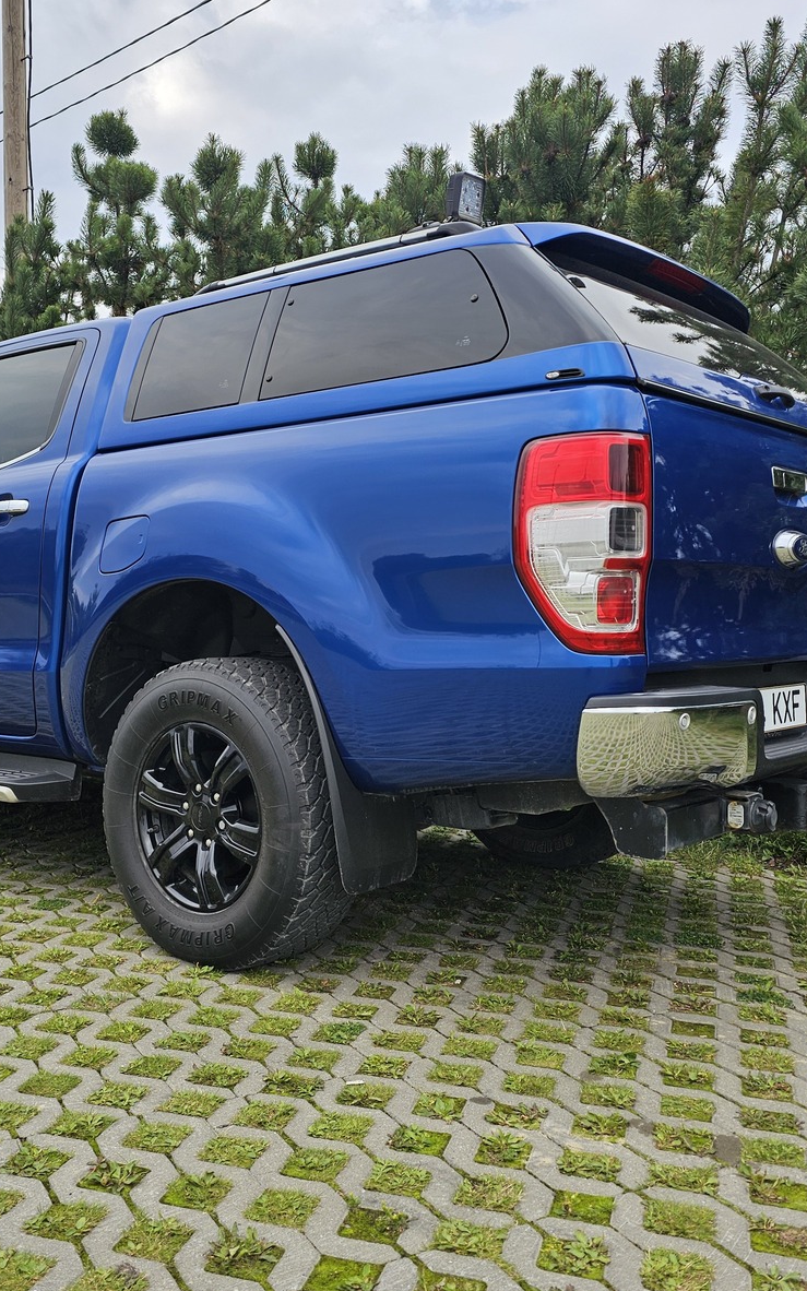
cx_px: 333
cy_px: 652
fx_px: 1161
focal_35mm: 33
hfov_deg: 38.2
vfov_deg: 58.1
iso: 12
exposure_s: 1/180
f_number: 1.7
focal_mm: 6.3
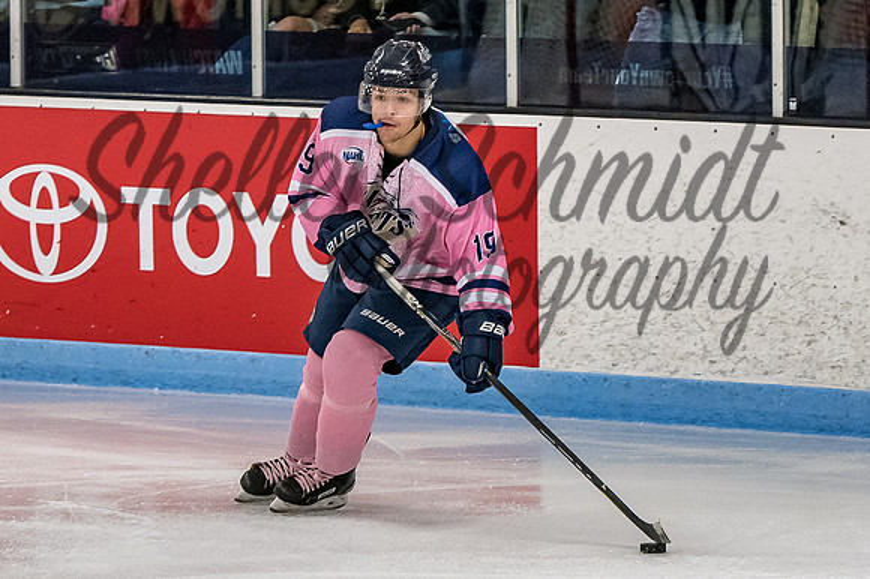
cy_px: 231
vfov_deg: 3.0
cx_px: 449
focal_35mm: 455
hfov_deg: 4.5
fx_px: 10982
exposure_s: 1/800
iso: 2500
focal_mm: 155
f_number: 4
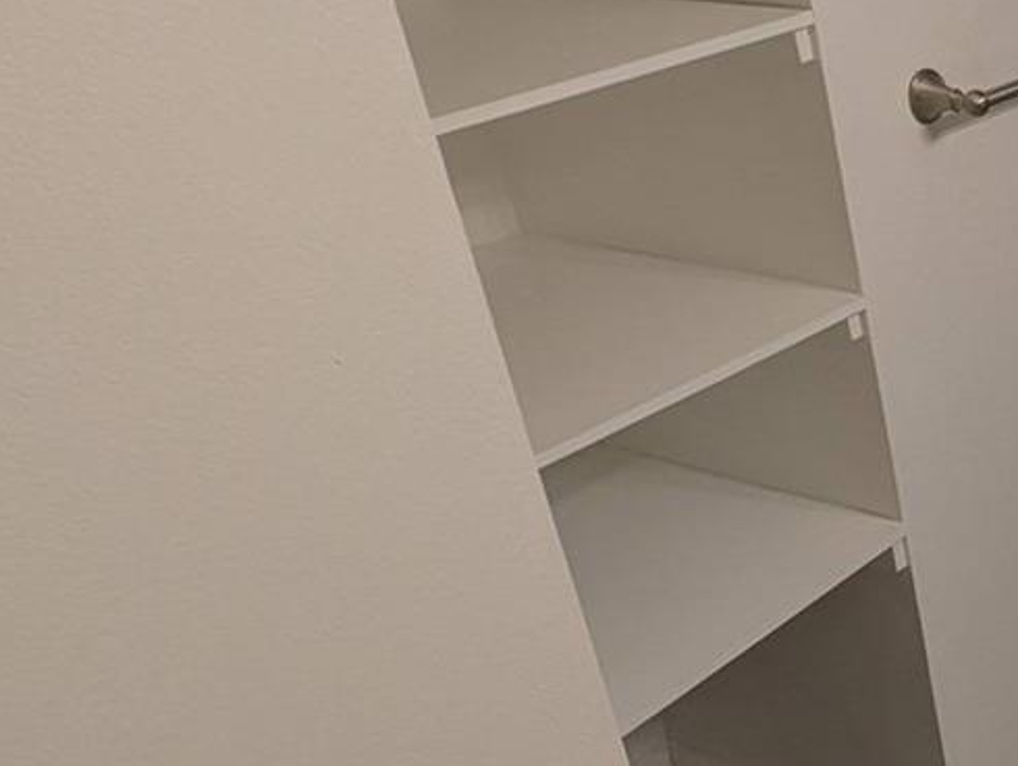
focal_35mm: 52
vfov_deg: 27.7
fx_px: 1531
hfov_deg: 30.1
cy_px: 567
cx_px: 1288
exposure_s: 1/60
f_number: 2.2
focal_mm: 2.35
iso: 30
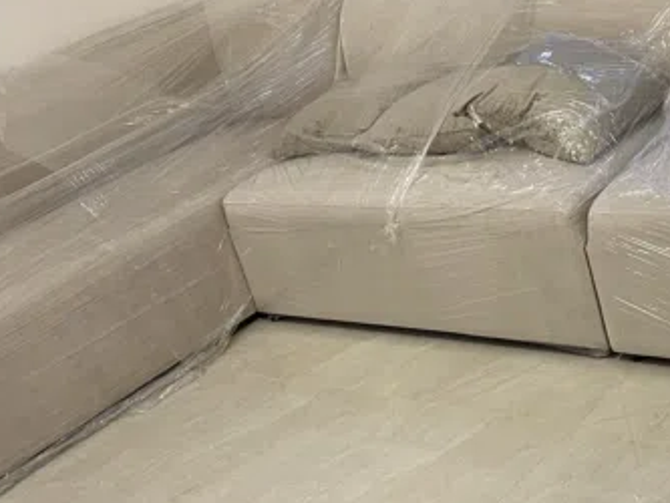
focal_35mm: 48
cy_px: 231
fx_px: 929
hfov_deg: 38.7
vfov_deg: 30.3
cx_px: 497
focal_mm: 5.1
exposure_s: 1/50
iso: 100
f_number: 1.6
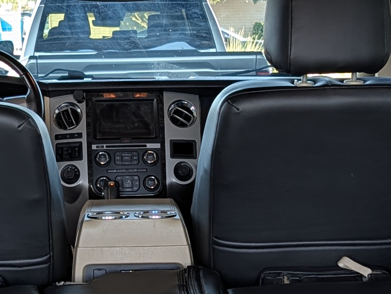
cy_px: 447
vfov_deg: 13.6
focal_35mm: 102
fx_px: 1154
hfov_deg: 19.2
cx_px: 181
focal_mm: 6.9
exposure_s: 1/60.2
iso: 36
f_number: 1.68
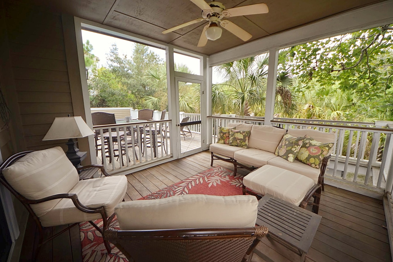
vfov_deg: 85.3
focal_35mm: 13
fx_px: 142
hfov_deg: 108.3
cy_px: 123
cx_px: 199
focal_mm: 8
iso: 200
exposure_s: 1/125
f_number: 5.6
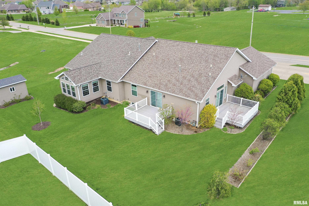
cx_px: 154
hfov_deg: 65.5
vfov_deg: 46.4
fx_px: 240
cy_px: 103
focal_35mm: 28
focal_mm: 10.26
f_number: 5
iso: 400
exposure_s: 1/1000
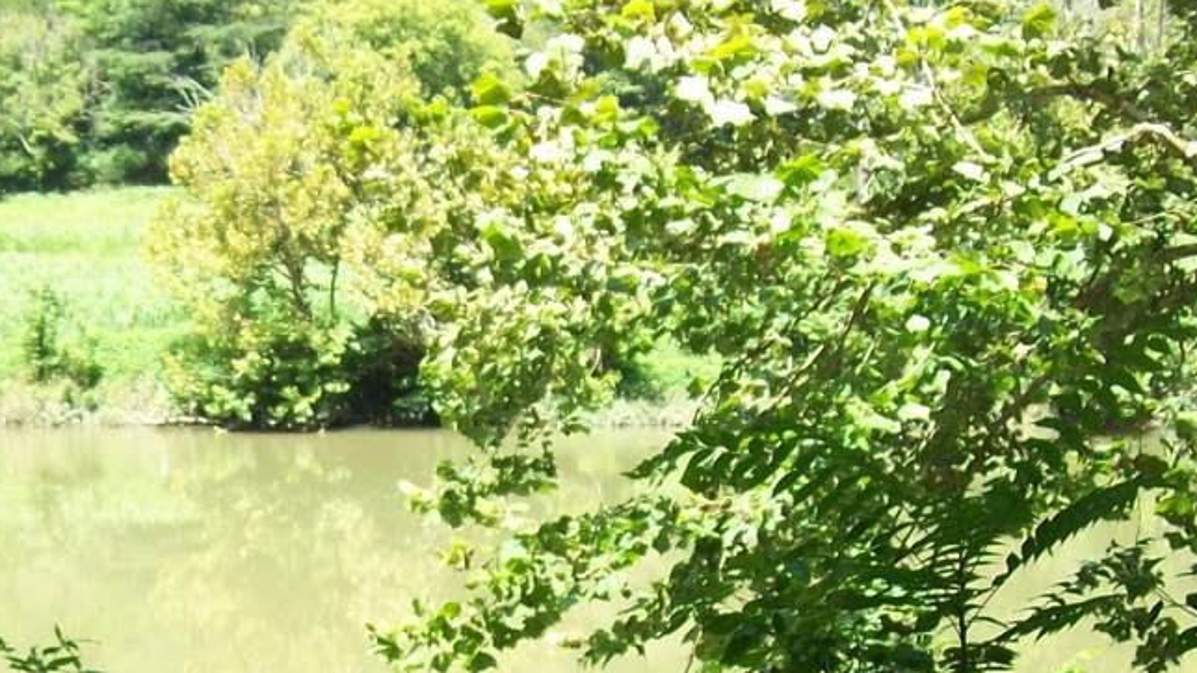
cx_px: 362
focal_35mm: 78
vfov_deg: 15.3
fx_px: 2475
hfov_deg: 27.0
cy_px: 632
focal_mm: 6
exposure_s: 1/267
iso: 80
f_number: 2.7
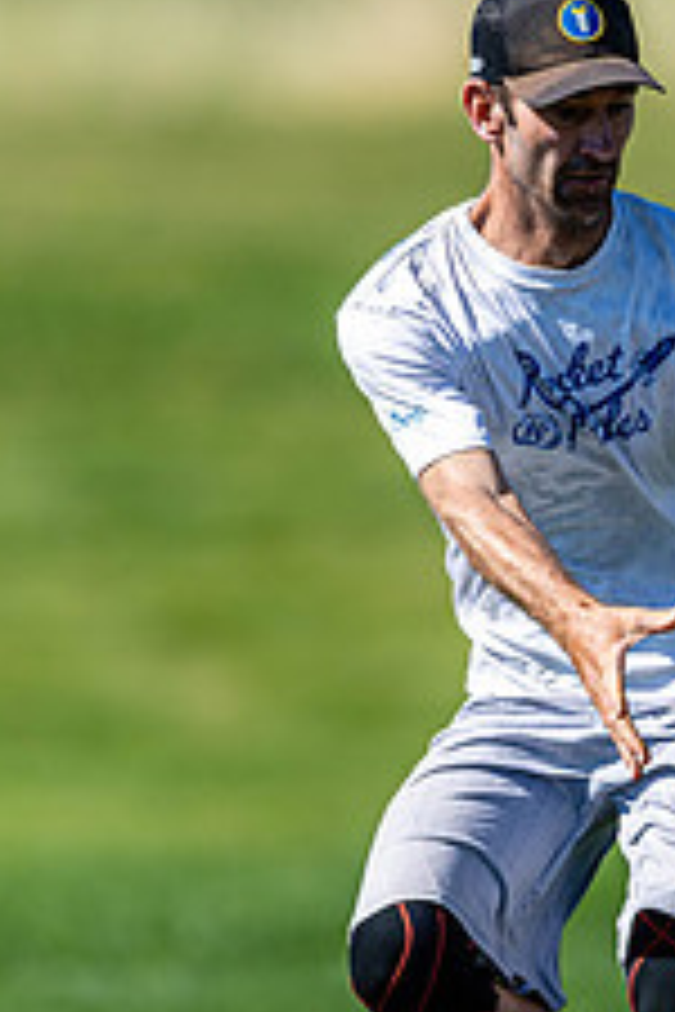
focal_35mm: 1031
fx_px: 28995
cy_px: 587
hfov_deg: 1.3
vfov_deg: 2.0
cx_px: 500
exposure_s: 1/2500
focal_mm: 400
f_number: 2.8
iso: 140
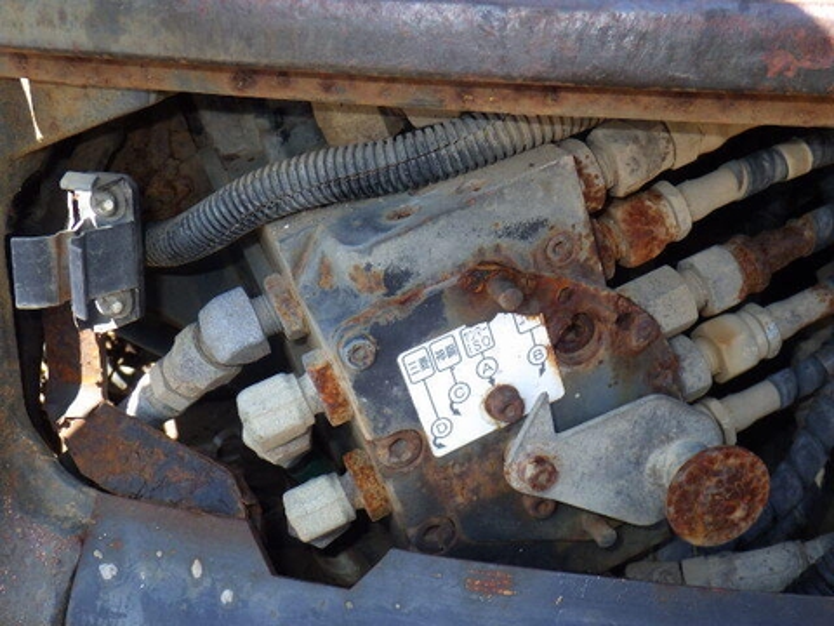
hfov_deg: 44.8
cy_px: 313
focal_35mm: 42
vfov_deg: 34.3
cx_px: 417
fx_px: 1012
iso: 125
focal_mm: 7.5
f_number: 4.2
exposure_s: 1/125
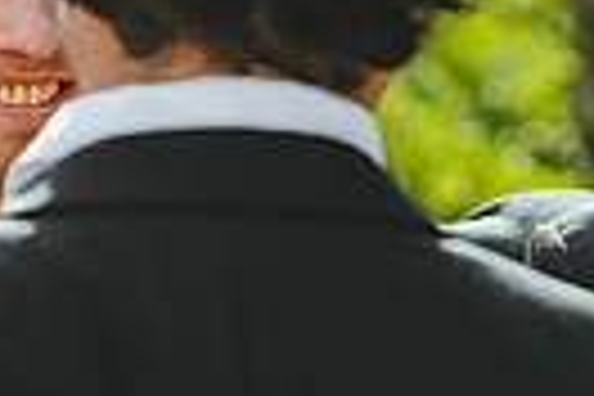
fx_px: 6764
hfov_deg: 5.0
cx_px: 917
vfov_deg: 3.4
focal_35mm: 410
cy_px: 356
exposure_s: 1/320
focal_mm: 85
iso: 160
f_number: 4
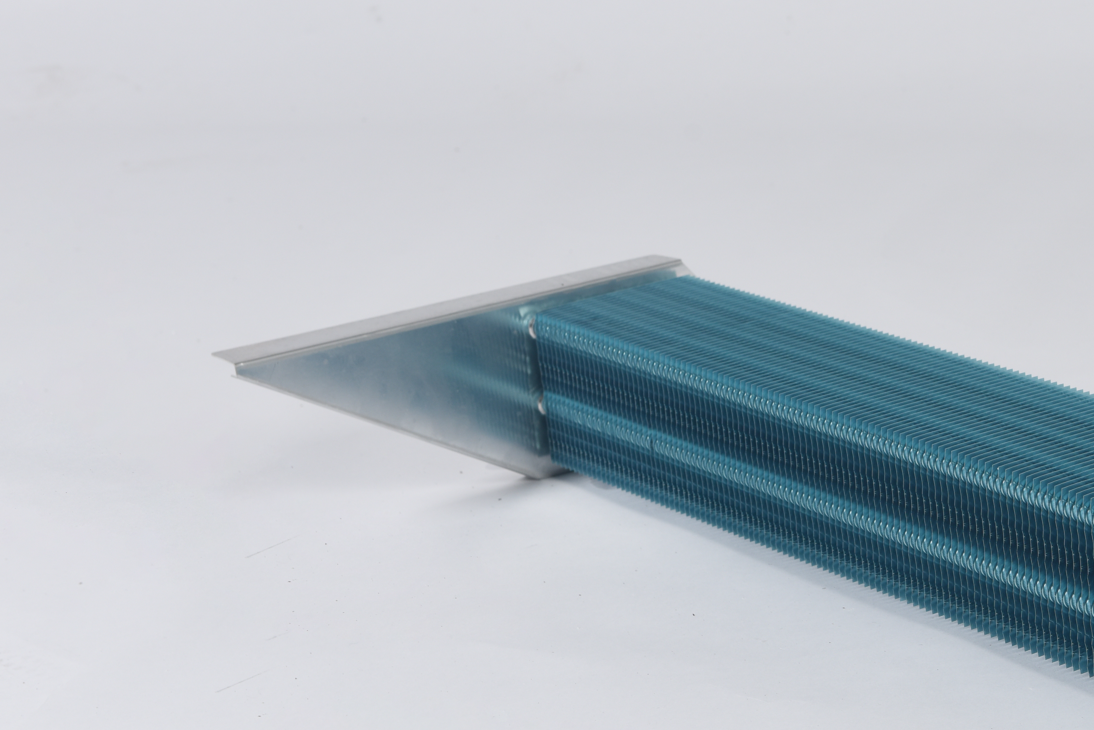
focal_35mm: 109
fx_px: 3313
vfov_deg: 12.6
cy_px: 491
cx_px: 1077
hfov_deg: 18.3
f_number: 8
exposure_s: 1/80
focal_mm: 52
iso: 160
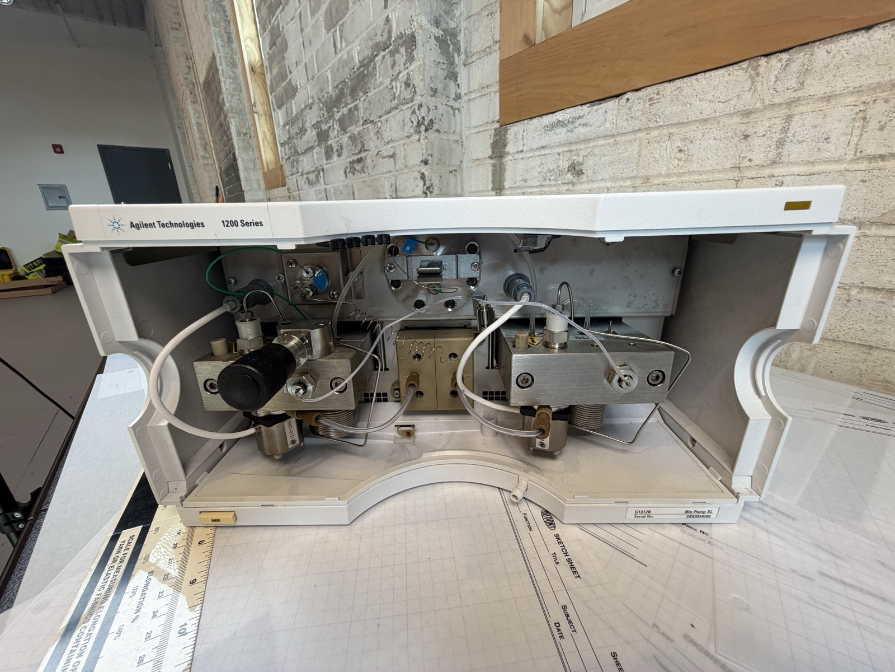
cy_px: 336
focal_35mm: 14
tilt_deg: -19.6
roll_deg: +2.3
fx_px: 362
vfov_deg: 85.7
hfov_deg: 102.1
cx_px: 448
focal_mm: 2.22
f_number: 2.2
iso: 100
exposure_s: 1/120
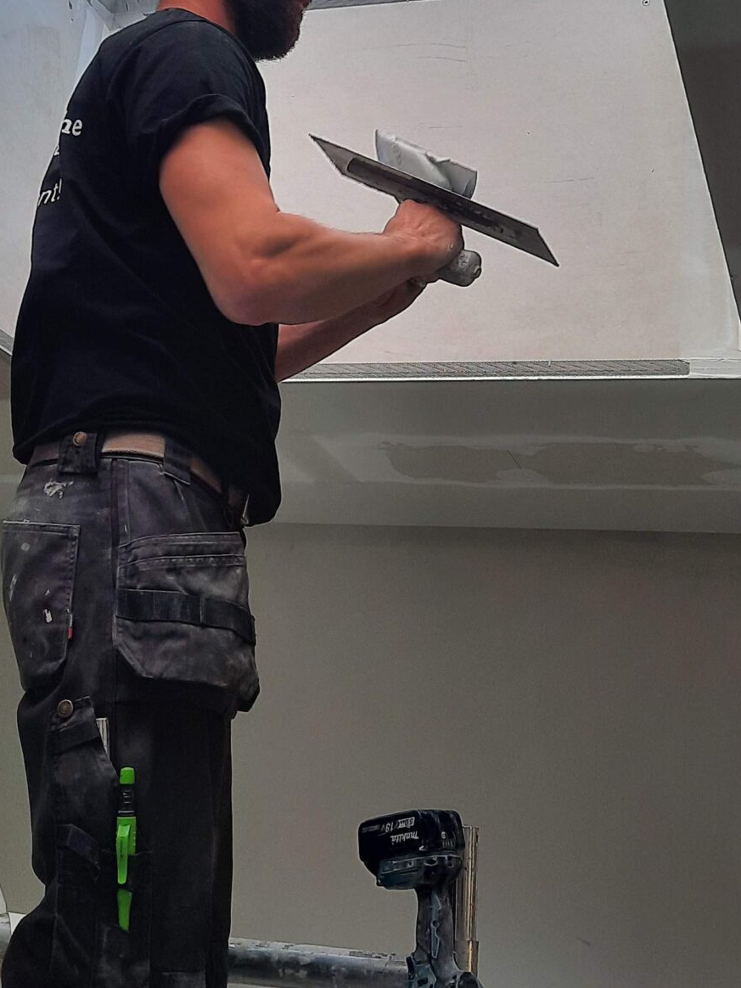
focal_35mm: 55
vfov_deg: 34.5
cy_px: 294
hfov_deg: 26.5
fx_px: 1570
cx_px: 336
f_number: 2
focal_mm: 4.6
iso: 32
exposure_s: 1/100
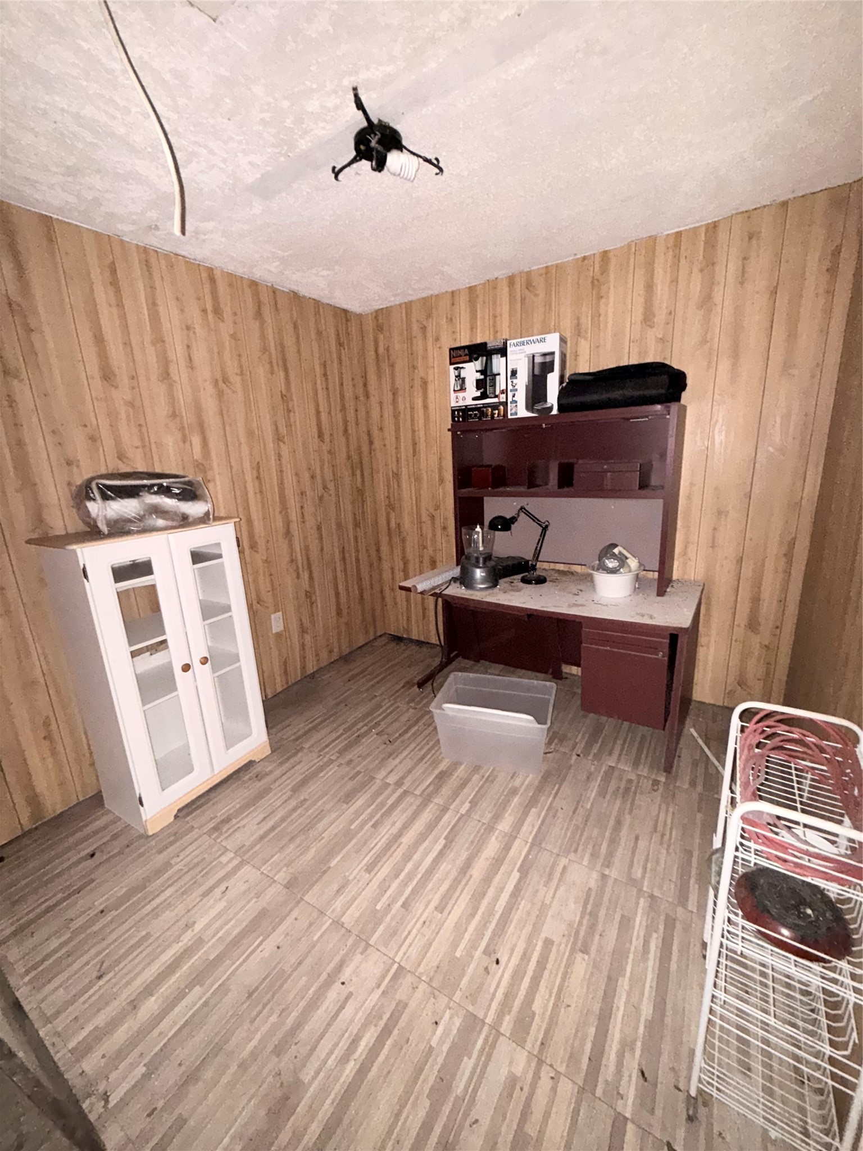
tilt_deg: -13.3
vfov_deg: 102.1
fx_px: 465
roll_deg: +2.3
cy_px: 576
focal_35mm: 14
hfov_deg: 85.7
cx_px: 432
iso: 640
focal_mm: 2.22
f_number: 2.2
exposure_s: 1/16
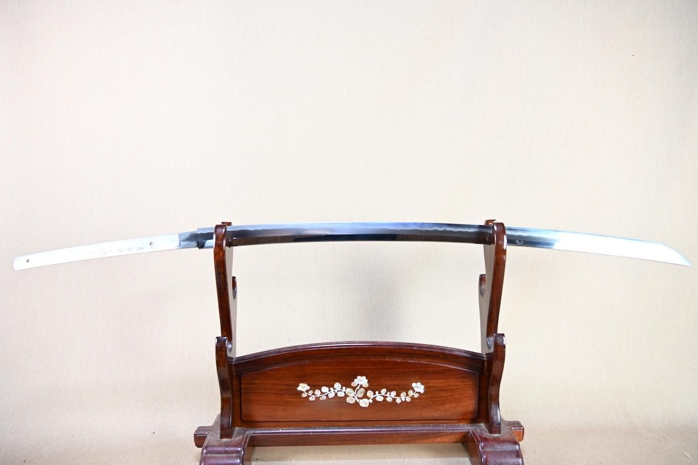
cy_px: 232
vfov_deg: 44.6
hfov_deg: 63.2
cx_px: 349
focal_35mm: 29
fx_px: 567
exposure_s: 1/3
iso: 100
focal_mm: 19.5
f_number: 3.5
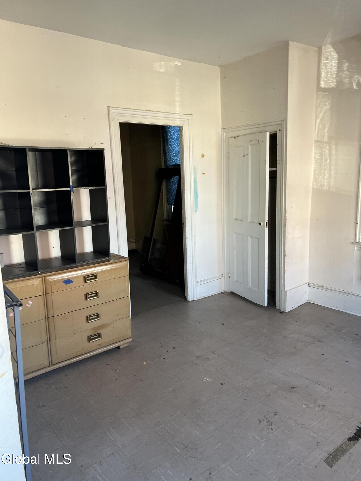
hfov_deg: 53.1
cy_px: 240
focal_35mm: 26
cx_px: 180
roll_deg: +2.5
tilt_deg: -9.7
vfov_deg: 67.3
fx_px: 362
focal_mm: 5.7
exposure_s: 1/115
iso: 125
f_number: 1.5
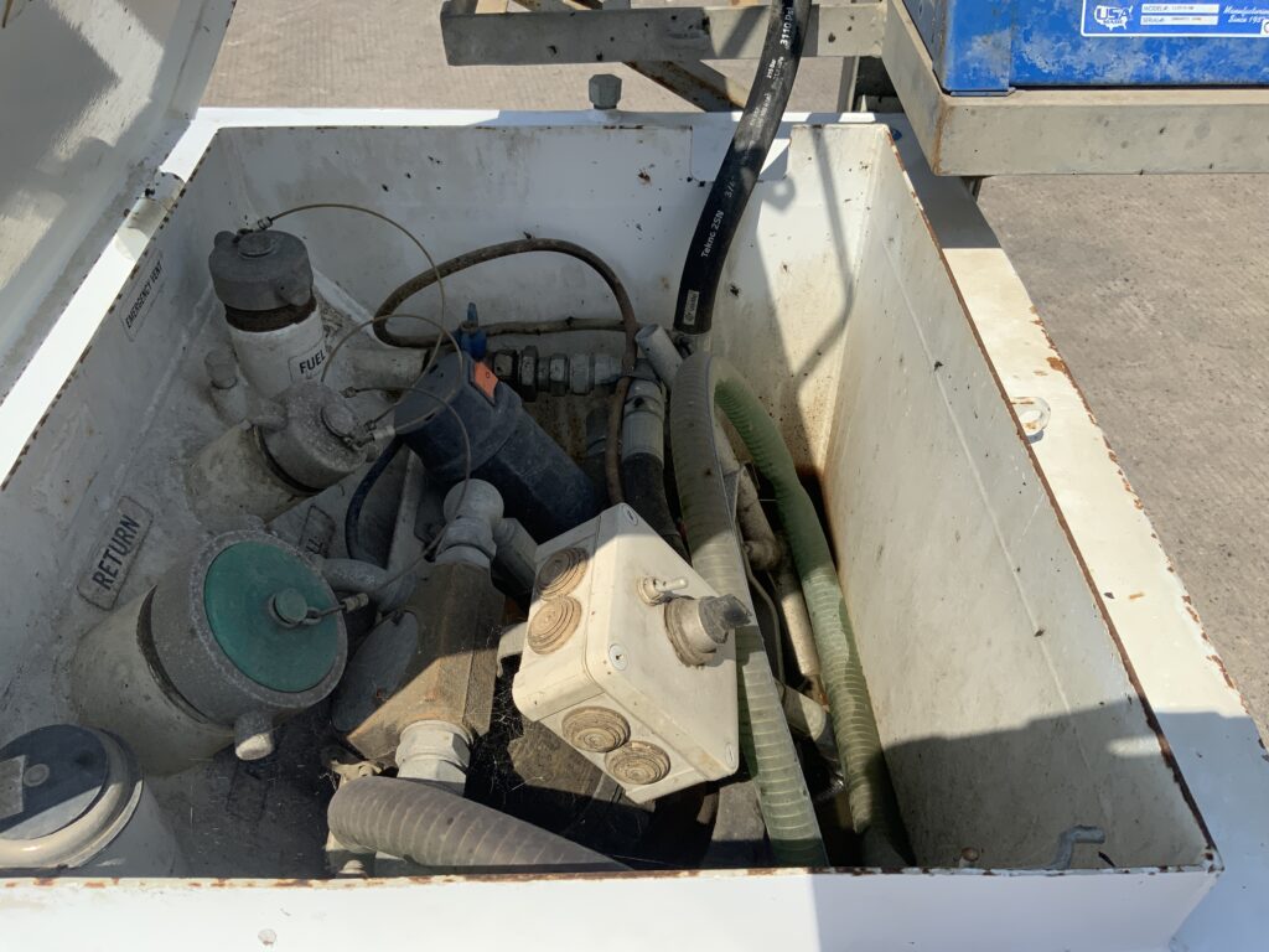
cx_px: 634
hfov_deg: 61.7
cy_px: 476
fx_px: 1063
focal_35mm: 29
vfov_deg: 48.2
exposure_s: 1/2538
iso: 16
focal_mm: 3
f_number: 1.8
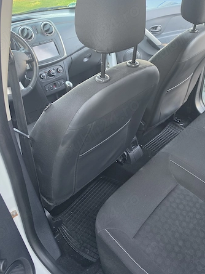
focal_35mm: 31
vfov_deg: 58.3
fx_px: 245
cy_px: 136
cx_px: 143
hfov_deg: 44.5
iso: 125
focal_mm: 6.5
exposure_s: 1/180
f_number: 1.4
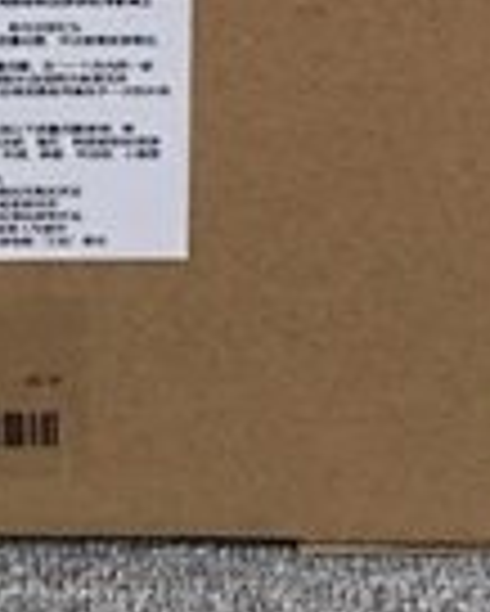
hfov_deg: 10.9
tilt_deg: -16.7
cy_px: -410
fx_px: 2571
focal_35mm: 142
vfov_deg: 12.6
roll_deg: -1.0
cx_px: 117
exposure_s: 1/297
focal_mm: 3.3
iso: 25
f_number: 2.4
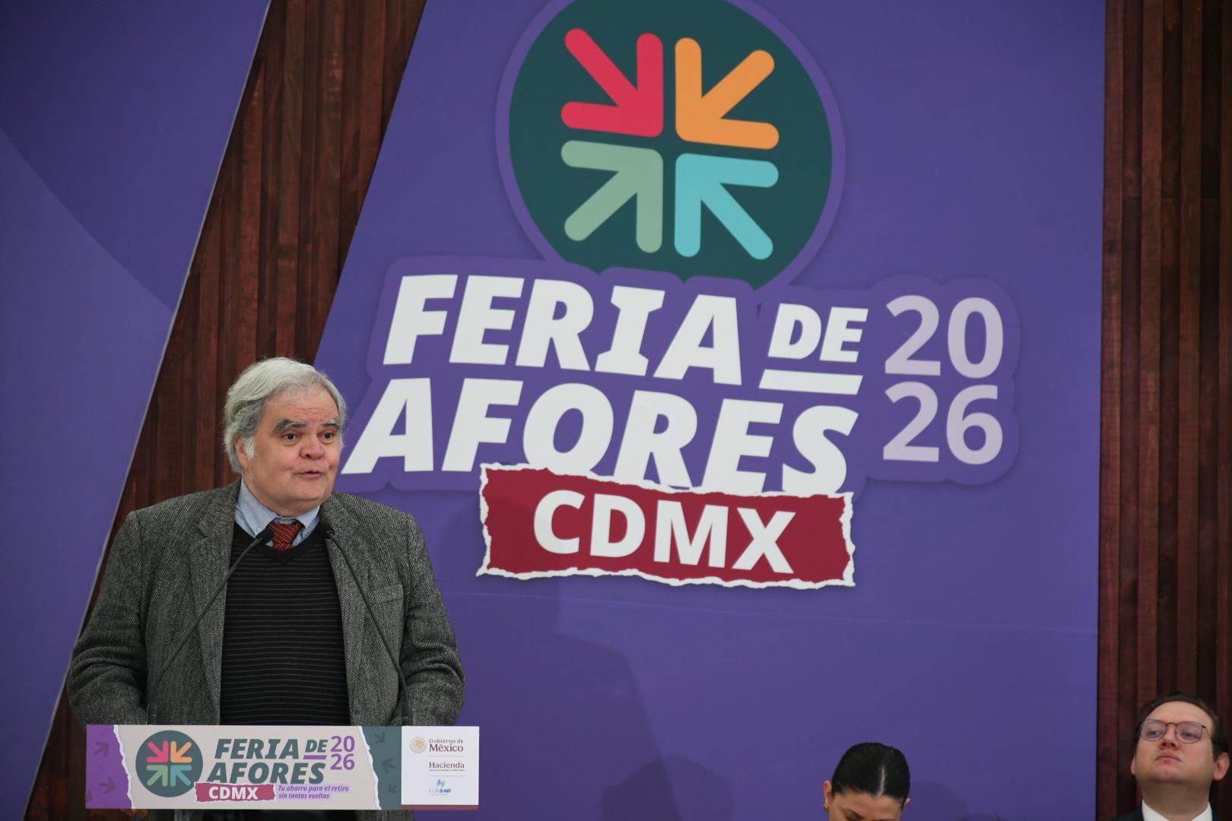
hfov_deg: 9.8
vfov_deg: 6.5
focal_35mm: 210
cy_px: 410
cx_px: 616
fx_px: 7186
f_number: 5.6
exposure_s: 1/100
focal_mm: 140
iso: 1000
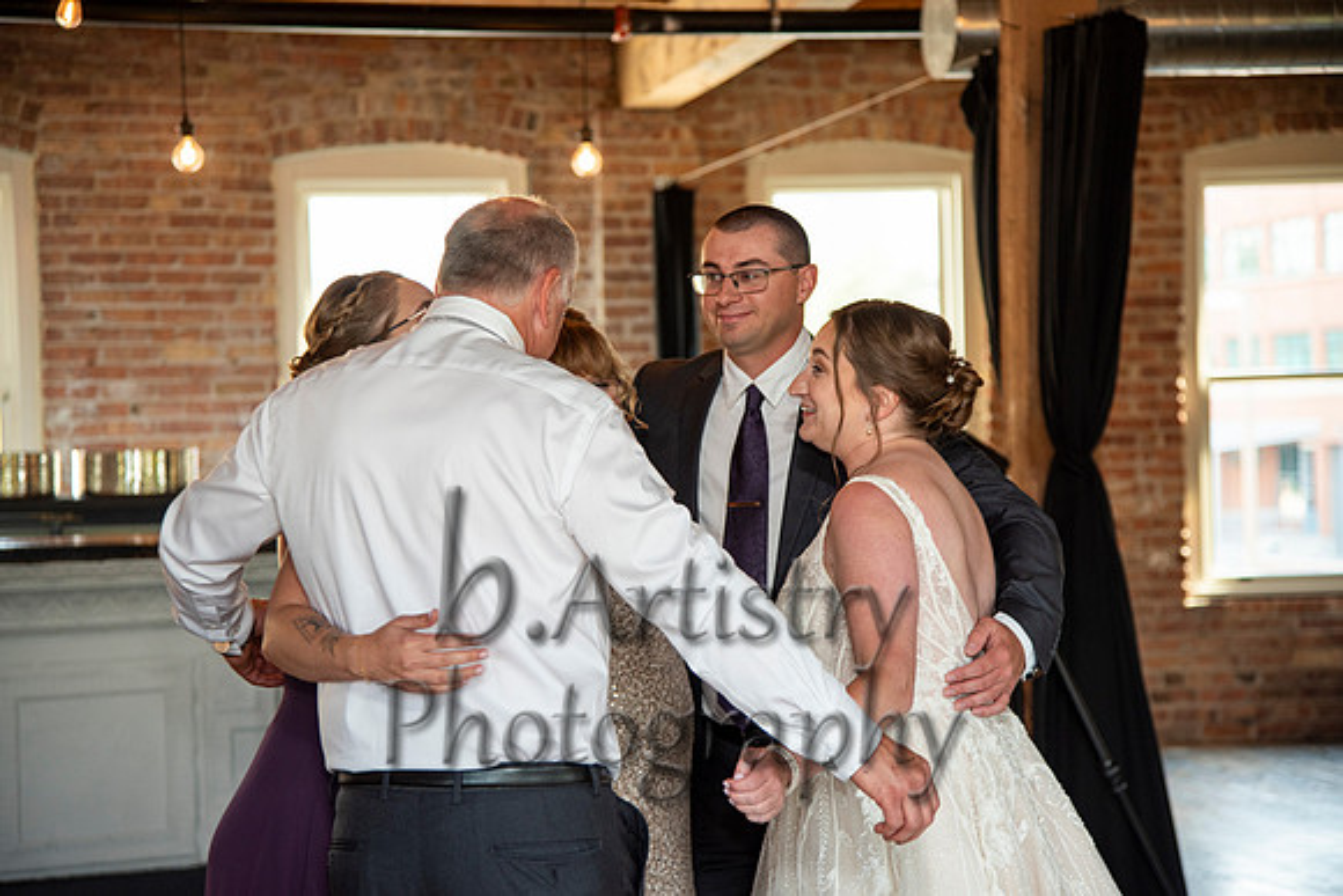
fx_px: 3268
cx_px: 672
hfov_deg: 23.2
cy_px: 448
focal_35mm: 88
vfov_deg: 15.6
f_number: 4
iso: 400
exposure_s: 1/125
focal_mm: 85
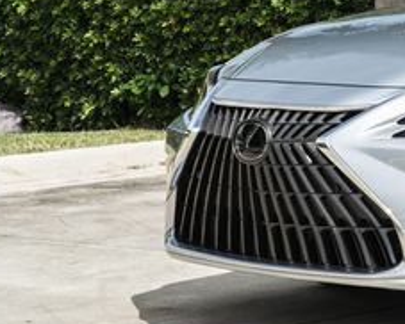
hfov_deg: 10.5
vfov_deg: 9.1
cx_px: 795
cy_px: 43
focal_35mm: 170
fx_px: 2039
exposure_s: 1/50
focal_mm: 39
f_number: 10
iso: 100
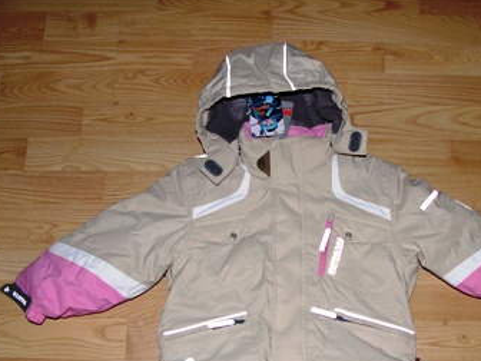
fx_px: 667
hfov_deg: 39.5
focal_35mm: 48
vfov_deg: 30.1
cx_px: 279
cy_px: 234
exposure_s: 1/80
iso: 100
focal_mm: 6
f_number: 2.8
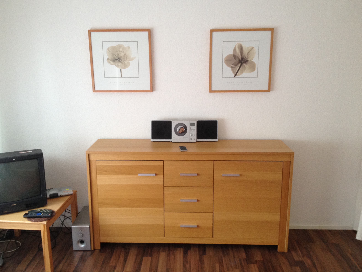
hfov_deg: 51.4
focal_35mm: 36
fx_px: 376
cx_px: 179
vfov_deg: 39.7
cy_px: 133
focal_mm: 4.28
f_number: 2.4
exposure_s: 1/20
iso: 100
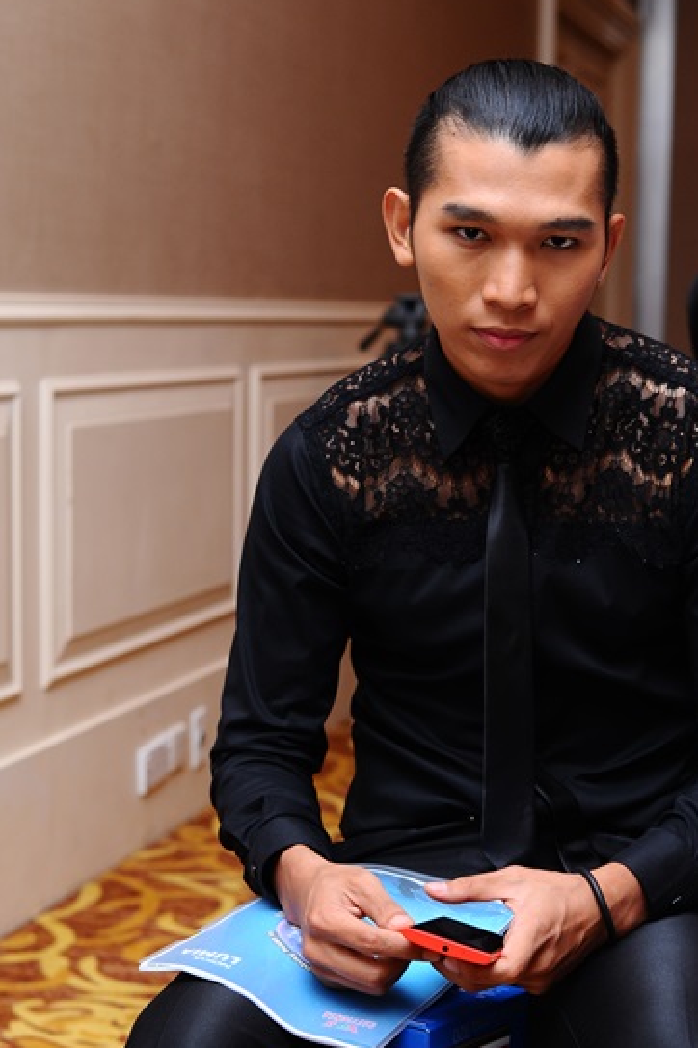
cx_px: 467
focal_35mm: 69
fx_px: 2009
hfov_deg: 19.6
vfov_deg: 29.2
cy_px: 635
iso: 800
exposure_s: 1/200
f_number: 4
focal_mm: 50
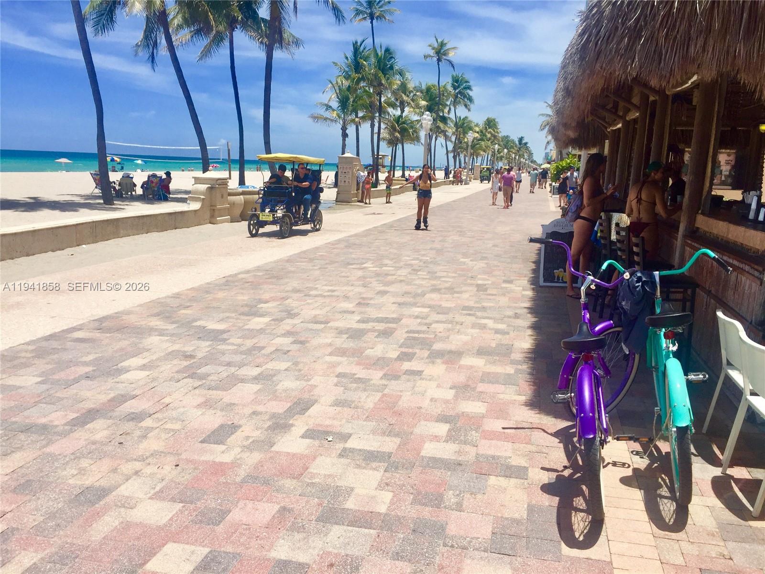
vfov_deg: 48.2
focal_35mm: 29
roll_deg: -2.8
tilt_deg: -11.7
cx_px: 382
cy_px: 287
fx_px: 641
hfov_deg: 61.7
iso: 32
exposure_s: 1/3049
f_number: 2.2
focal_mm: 4.15
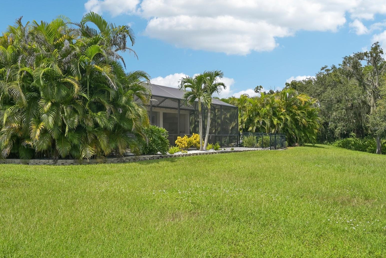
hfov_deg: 60.3
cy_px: 128
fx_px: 332
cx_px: 192
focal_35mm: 31
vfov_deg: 42.3
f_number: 8
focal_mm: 30
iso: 400
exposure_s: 1/1000
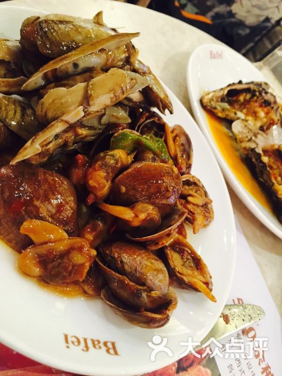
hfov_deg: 48.2
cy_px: 188
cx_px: 141
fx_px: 315
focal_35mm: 29
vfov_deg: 61.7
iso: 250
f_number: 2.2
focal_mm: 4.15
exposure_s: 1/17
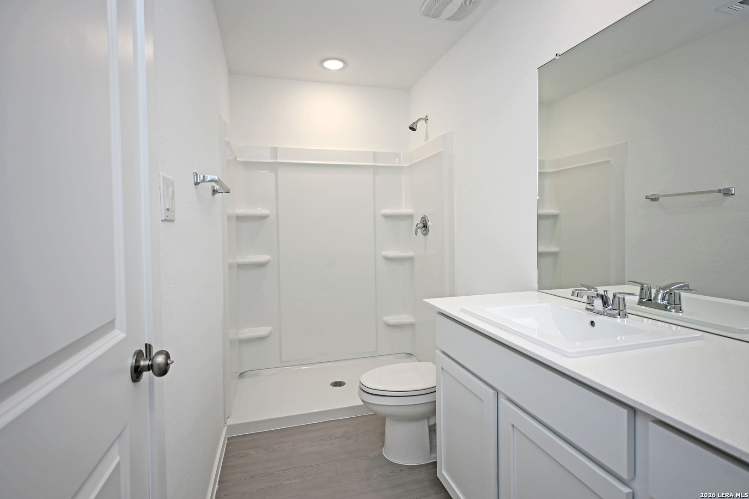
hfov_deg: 90.0
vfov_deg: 67.4
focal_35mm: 18
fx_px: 374
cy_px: 250
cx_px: 374
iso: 64
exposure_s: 1/50
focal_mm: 12
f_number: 3.5
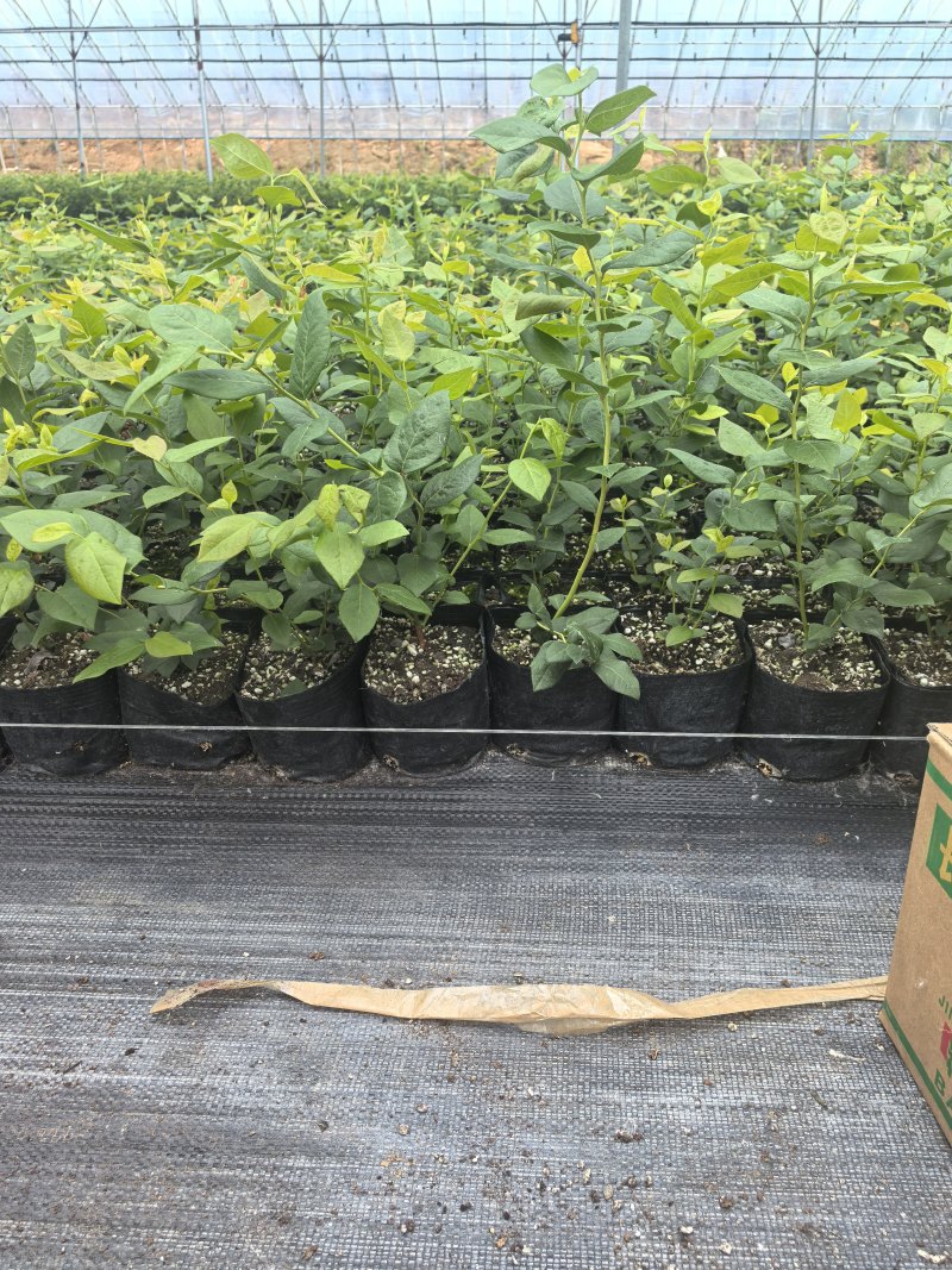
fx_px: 990
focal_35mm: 27
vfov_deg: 65.3
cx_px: 476
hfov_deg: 51.3
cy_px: 635
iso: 50
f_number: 2
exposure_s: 1/394
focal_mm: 5.75
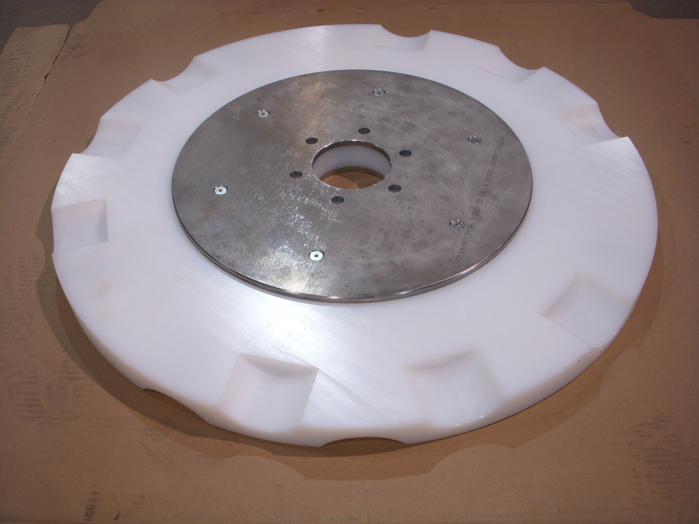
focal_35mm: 38
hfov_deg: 49.0
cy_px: 262
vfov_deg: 37.7
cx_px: 350
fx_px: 767
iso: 125
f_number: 3.3
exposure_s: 1/30
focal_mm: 6.3
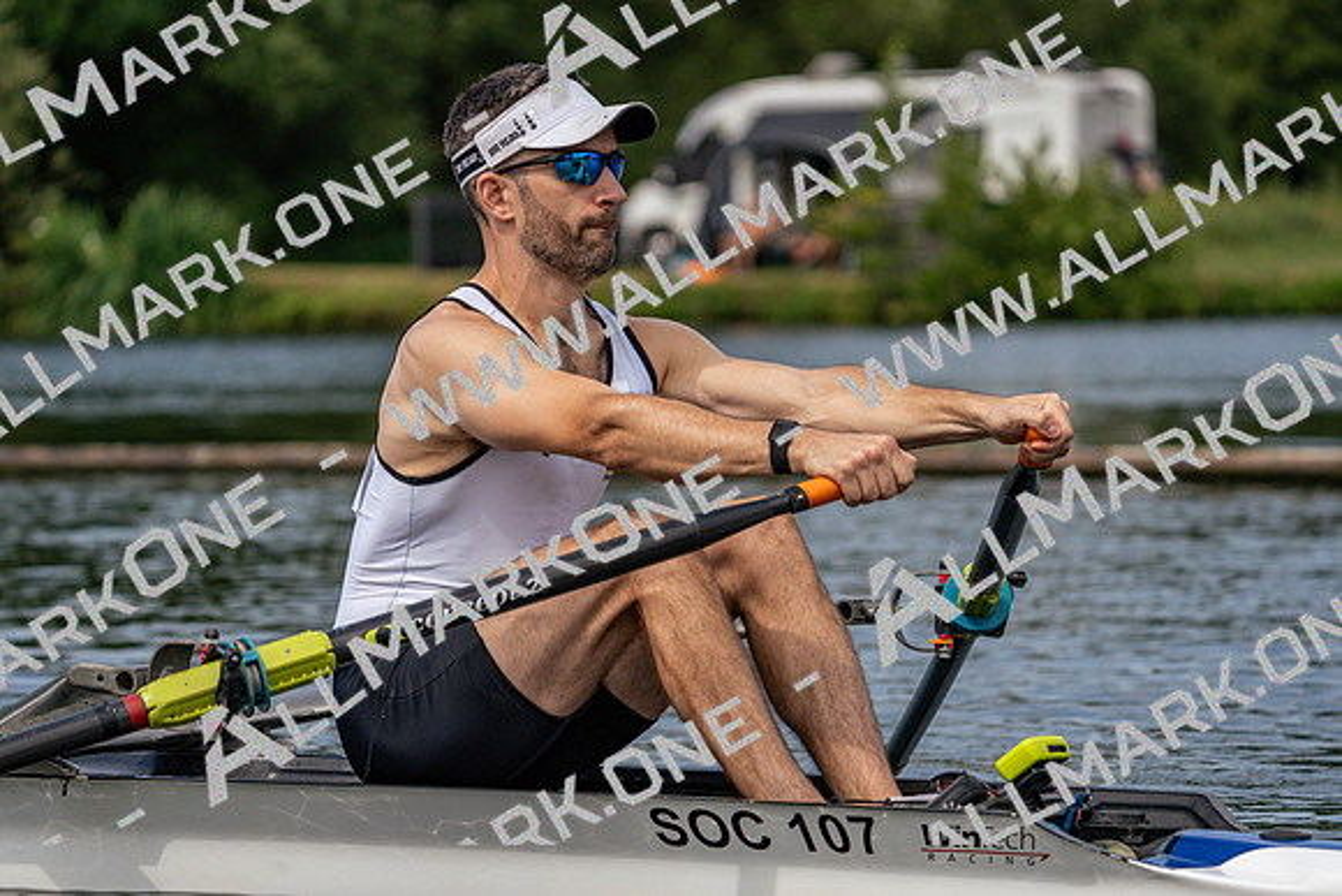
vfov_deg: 6.9
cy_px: 448
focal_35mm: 200
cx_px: 671
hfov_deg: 10.3
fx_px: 7457
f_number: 5.6
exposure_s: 1/1600
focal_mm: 200
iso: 250
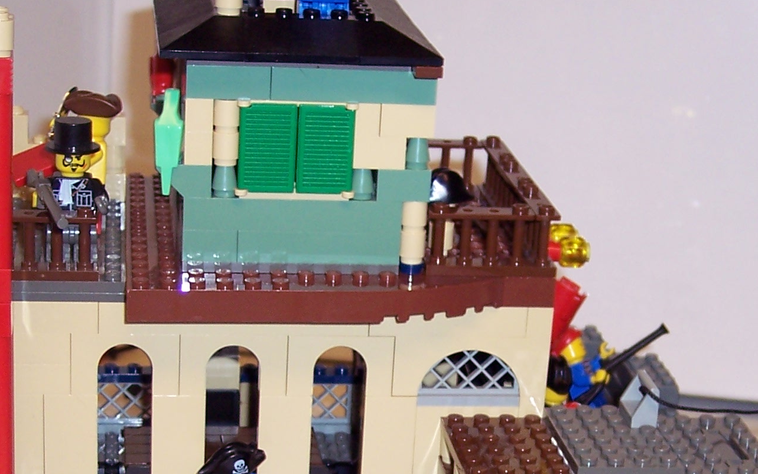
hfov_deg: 22.5
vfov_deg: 14.1
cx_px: 416
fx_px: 1901
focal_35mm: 92
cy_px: 421
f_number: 2.8
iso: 100
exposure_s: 1/60
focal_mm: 8
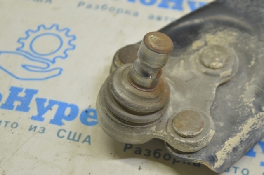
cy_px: 88
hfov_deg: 24.6
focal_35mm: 82
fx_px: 604
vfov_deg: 16.5
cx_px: 132
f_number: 5.6
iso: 400
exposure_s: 1/20
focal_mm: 55
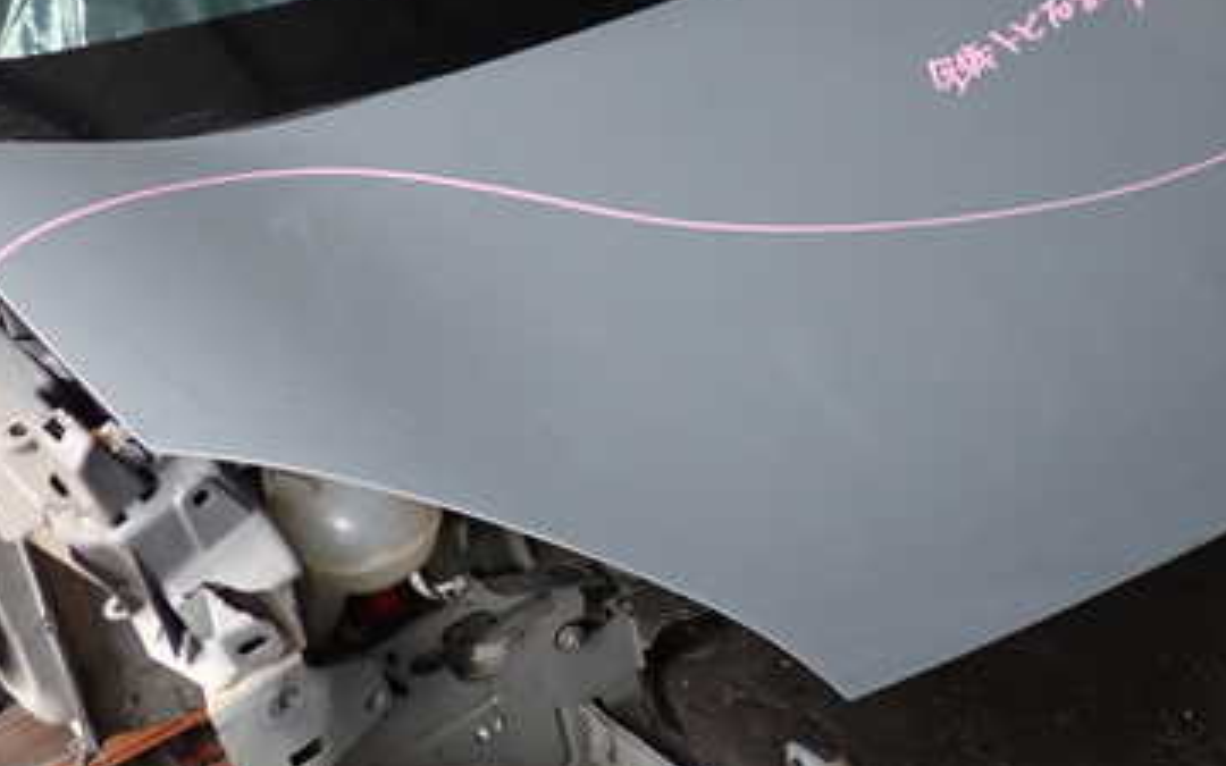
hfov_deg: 37.7
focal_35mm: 53
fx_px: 1771
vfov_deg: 24.3
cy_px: 249
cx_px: 838
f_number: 2.3
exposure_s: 1/30
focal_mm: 5.4
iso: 250
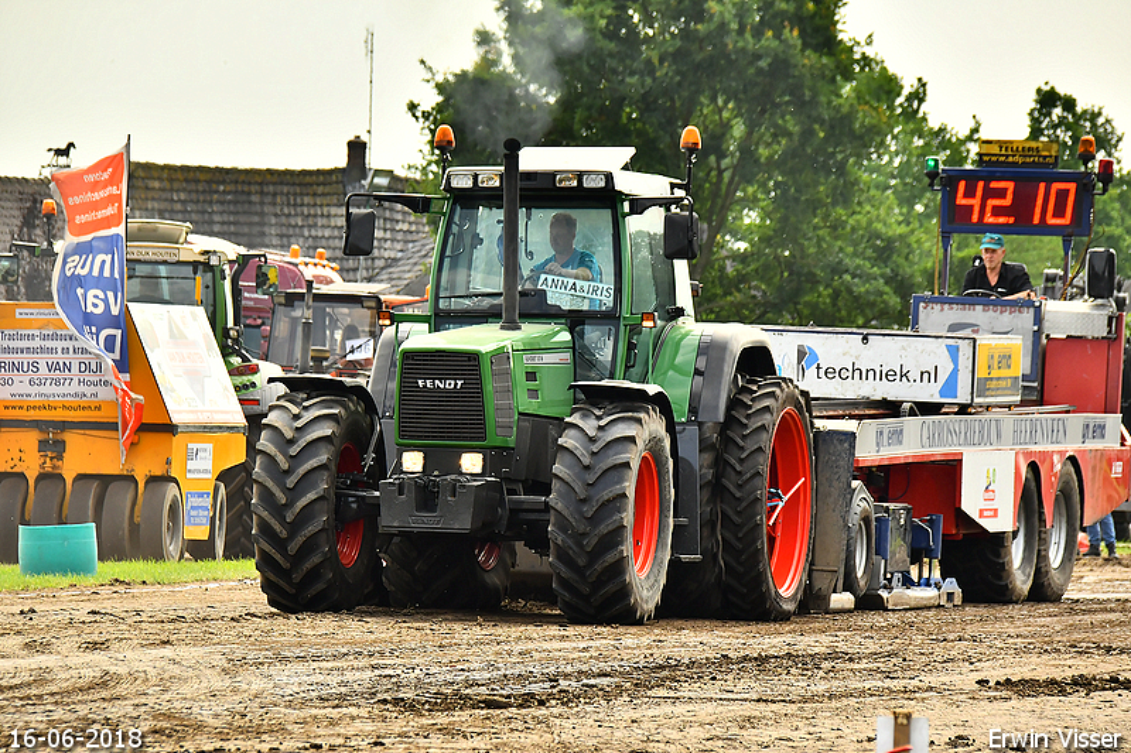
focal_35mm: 300
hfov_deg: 6.9
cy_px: 376
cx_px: 566
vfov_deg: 4.6
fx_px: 9422
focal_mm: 200
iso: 500
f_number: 9
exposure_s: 1/800
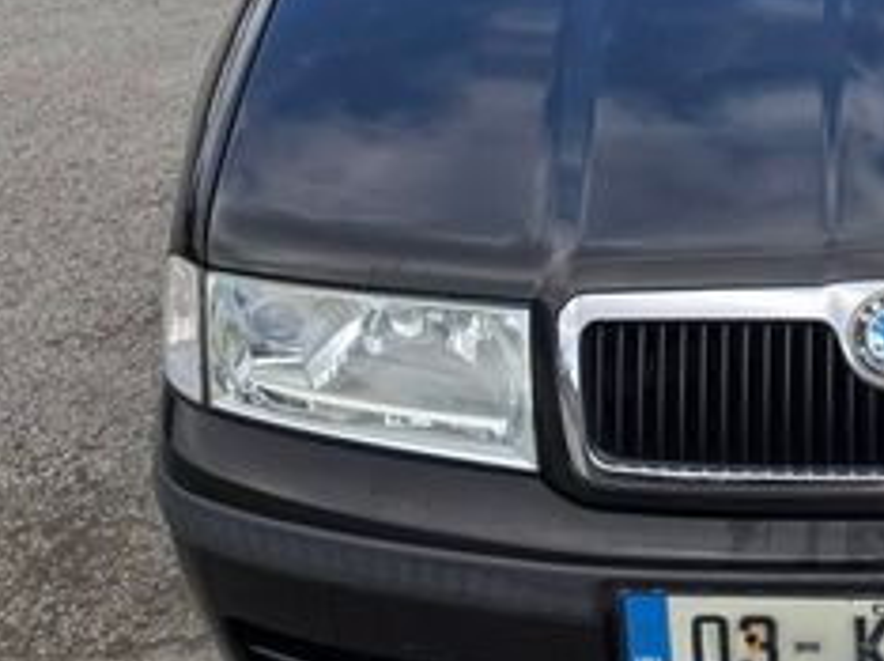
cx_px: 929
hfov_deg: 30.0
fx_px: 1505
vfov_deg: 24.3
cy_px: 102
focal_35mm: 59
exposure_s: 1/4432
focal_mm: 6.5
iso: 64
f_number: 1.4
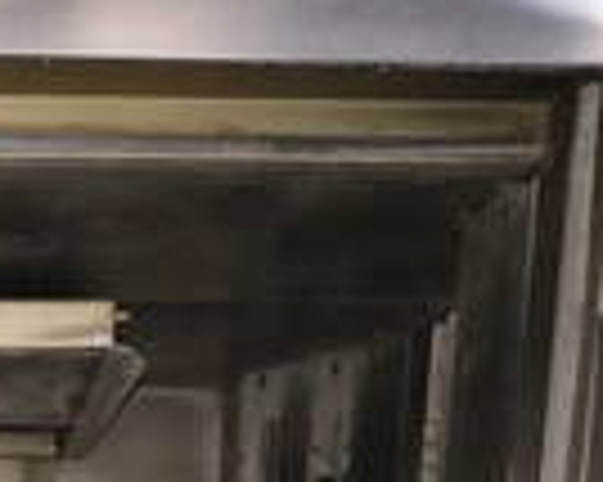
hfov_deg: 25.5
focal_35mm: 70
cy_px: 842
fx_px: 1248
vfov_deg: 17.9
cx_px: -32
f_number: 1.8
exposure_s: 1/50
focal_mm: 5.56
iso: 2027
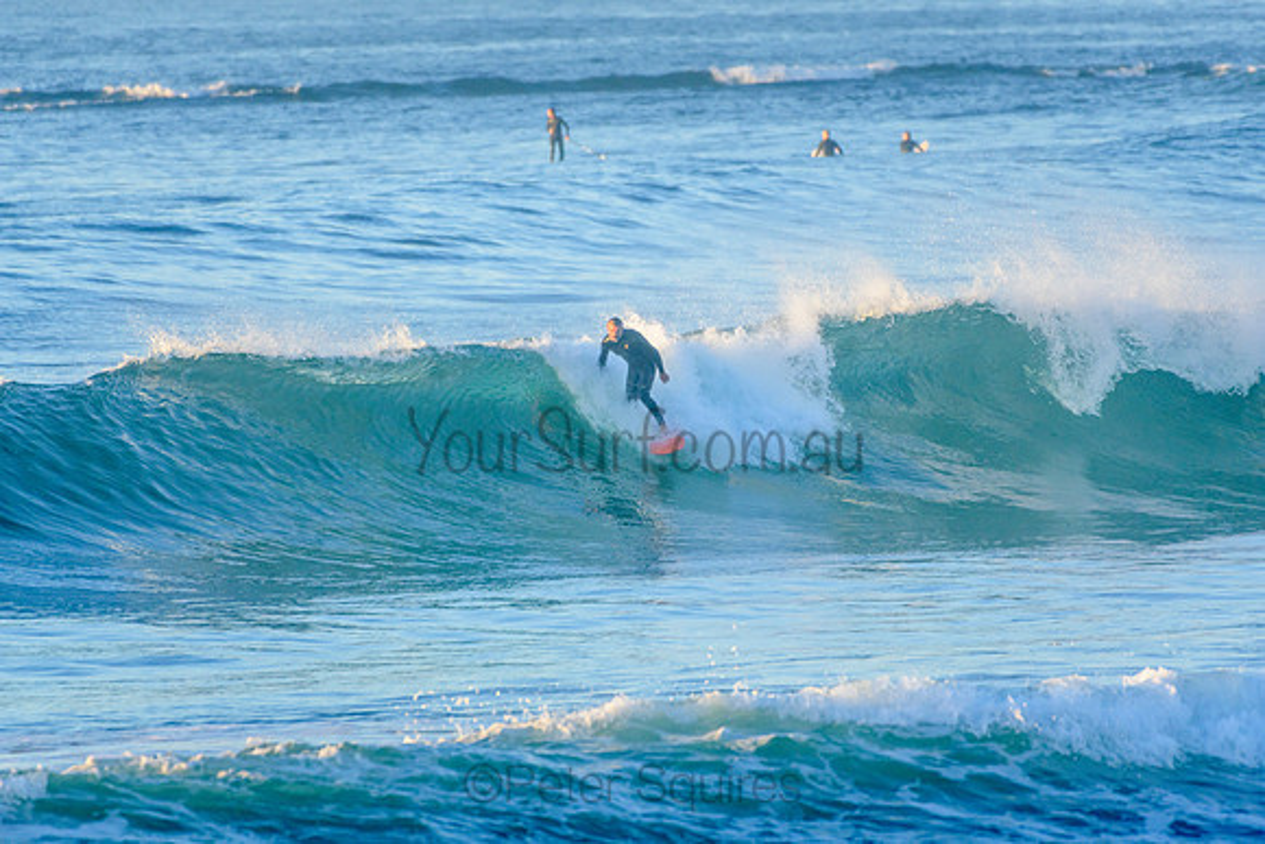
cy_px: 422
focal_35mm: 750
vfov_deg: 1.8
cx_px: 632
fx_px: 26366
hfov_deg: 2.7
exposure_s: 1/1250
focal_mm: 500
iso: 720
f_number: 5.6
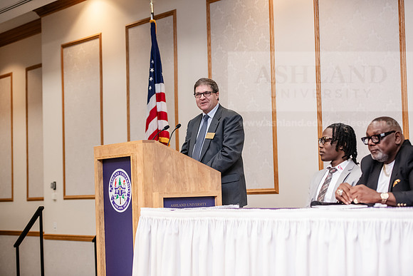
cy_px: 138
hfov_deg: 26.0
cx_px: 206
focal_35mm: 78
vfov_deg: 17.5
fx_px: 895
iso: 2500
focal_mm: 78
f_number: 3.2
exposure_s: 1/200
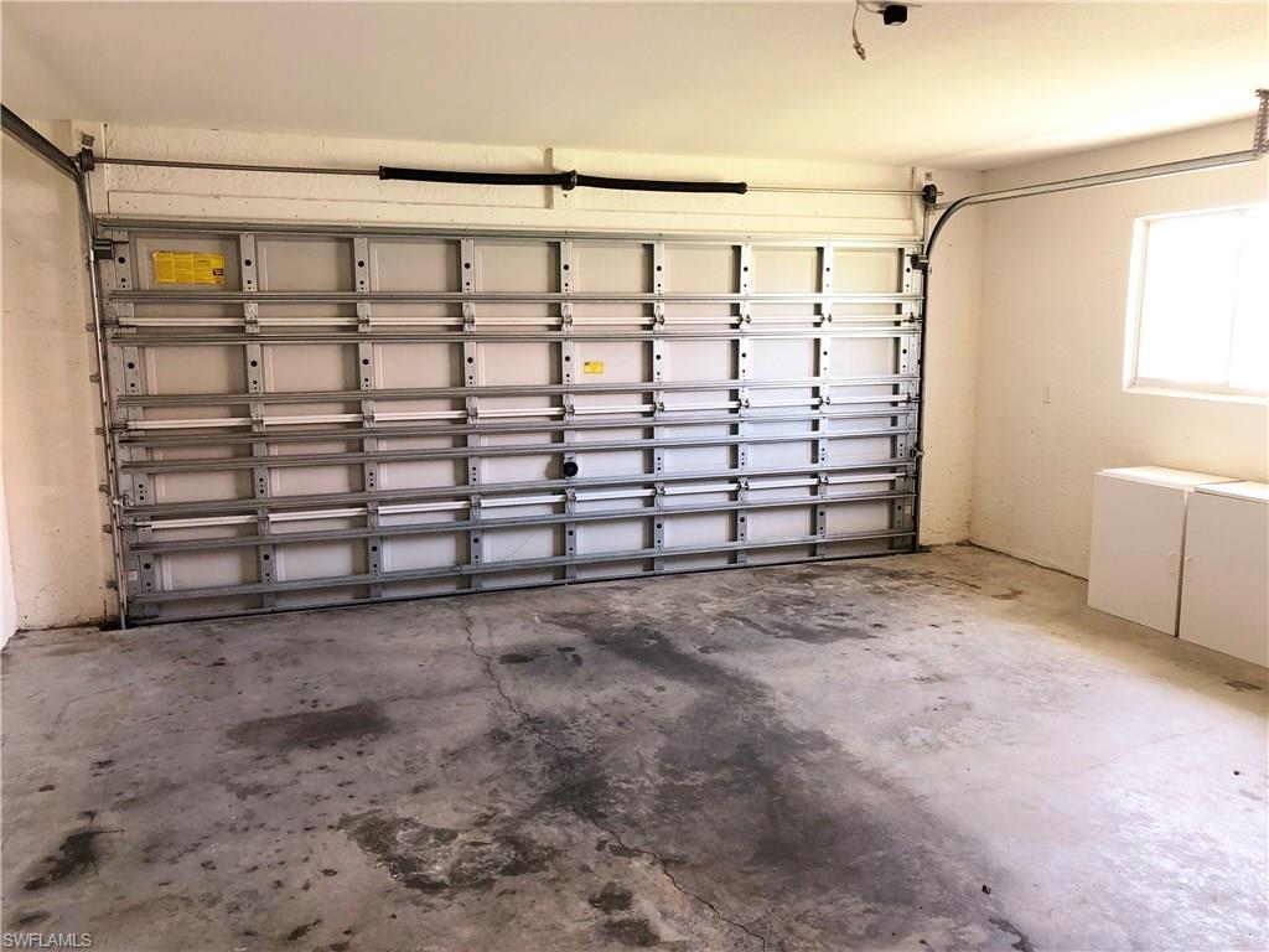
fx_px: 1026
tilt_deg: -9.0
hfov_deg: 63.4
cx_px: 634
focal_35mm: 28
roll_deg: +0.3
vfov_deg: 49.7
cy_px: 476
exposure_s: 1/15
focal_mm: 4
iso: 32
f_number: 1.8
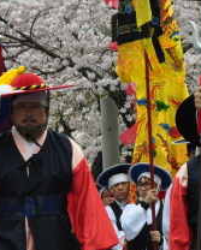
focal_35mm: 864
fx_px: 6411
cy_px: 81
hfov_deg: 1.8
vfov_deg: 2.2
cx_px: 78
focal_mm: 200
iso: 1000
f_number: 11
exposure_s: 1/400
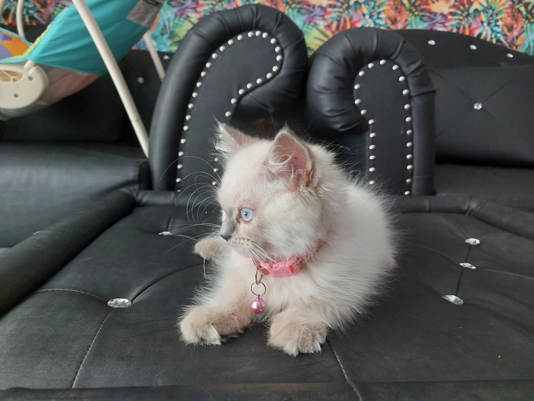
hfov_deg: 71.6
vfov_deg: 56.8
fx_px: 370
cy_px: 200
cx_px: 267
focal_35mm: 24
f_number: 1.8
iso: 100
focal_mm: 5.23
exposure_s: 1/50
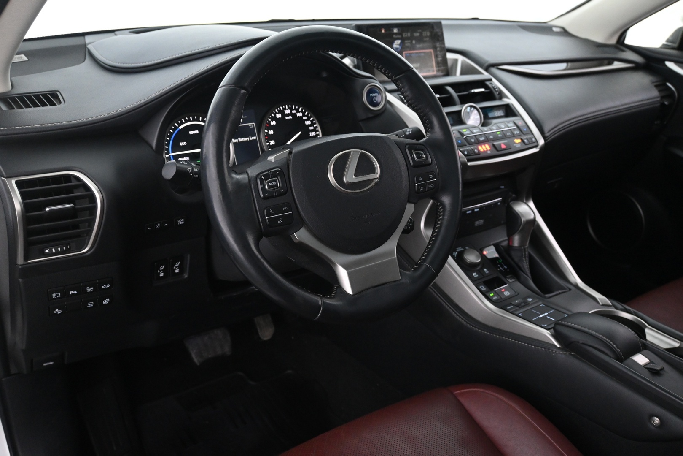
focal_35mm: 33
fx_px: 626
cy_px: 228
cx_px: 342
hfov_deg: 57.2
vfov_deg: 40.0
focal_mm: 22
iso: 2500
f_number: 4
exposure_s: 1/40
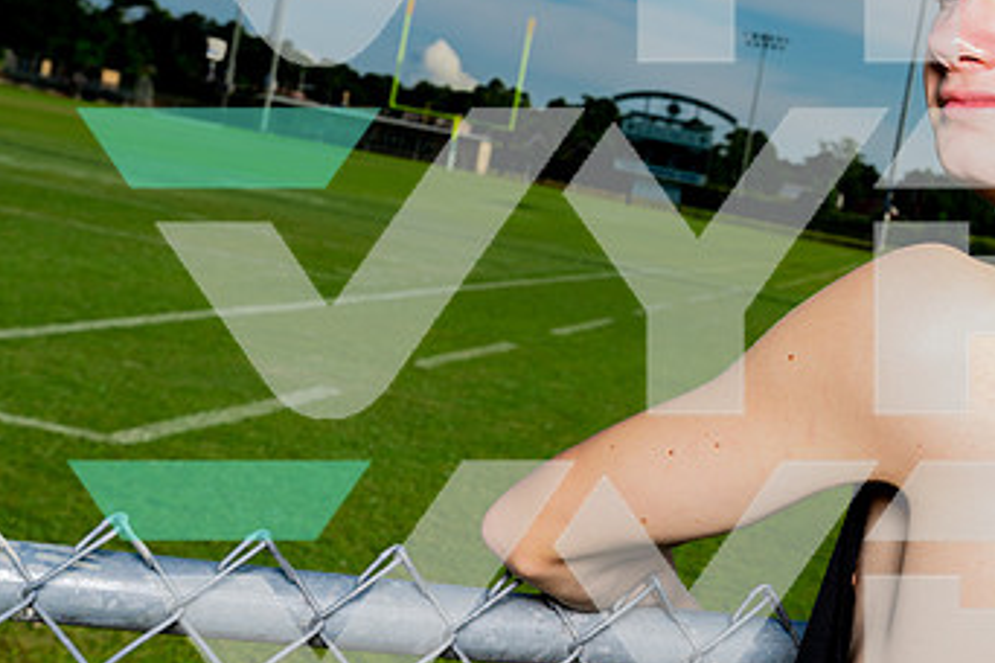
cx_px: 818
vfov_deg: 18.7
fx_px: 2017
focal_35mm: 73
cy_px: 263
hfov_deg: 27.1
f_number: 11
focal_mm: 43
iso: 200
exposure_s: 1/200
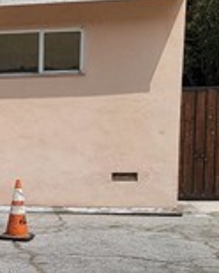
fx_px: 786
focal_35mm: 97
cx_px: -147
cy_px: 190
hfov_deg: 14.4
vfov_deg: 19.7
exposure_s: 1/1546
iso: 16
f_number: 1.8
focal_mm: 6.7
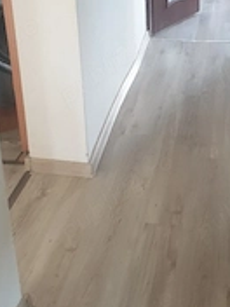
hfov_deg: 24.7
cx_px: 152
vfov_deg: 32.2
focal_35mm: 59
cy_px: 82
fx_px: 523
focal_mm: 4.3
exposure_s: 1/22
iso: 250
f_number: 1.5
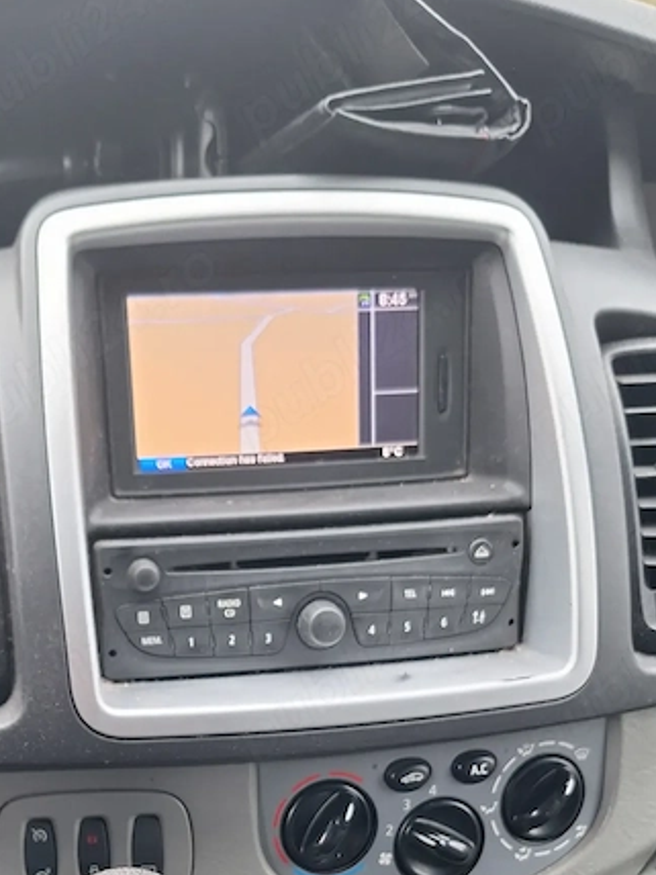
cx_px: 227
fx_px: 1087
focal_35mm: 43
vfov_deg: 41.5
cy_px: 728
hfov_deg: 33.3
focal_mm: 5.54
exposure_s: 1/50
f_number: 1.8
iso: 80
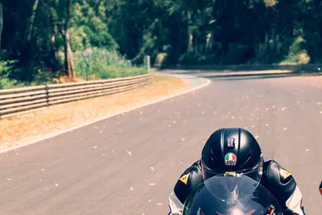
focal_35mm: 153
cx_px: 185
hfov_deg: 13.4
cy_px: 291
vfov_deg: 8.8
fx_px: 1368
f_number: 3.2
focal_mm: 33.2
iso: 200
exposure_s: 1/1600
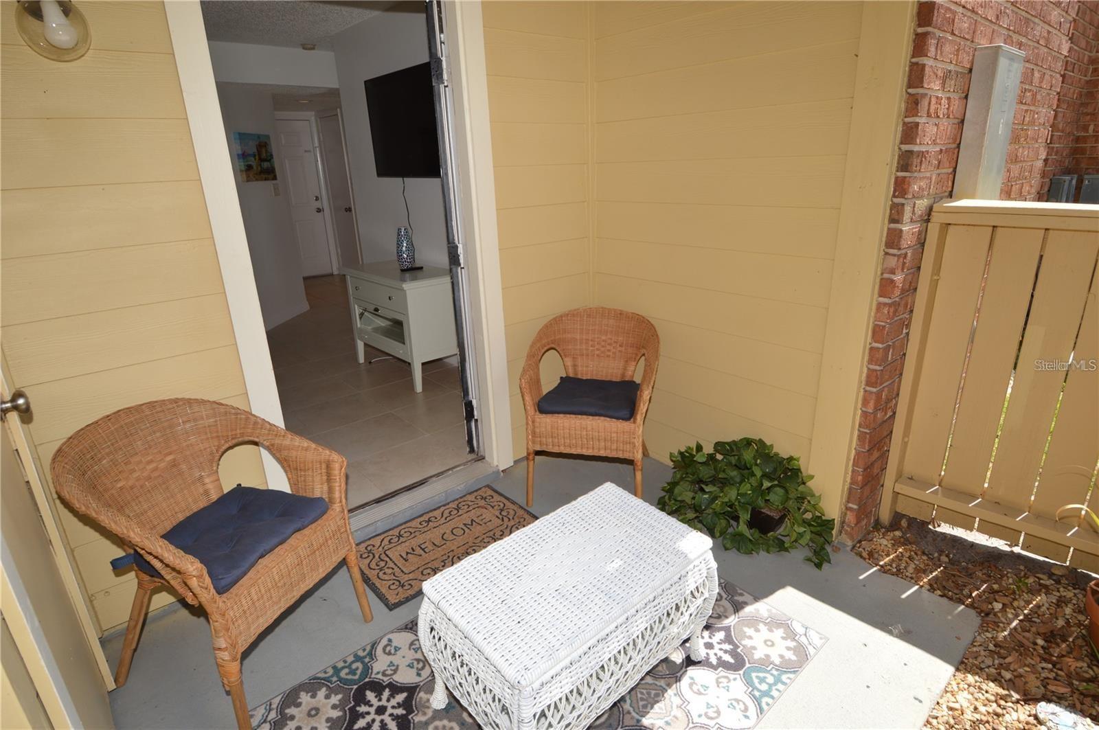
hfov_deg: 90.1
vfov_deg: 67.3
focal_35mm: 18
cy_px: 365
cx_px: 550
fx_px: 549
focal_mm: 12
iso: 100
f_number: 6.3
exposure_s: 1/160
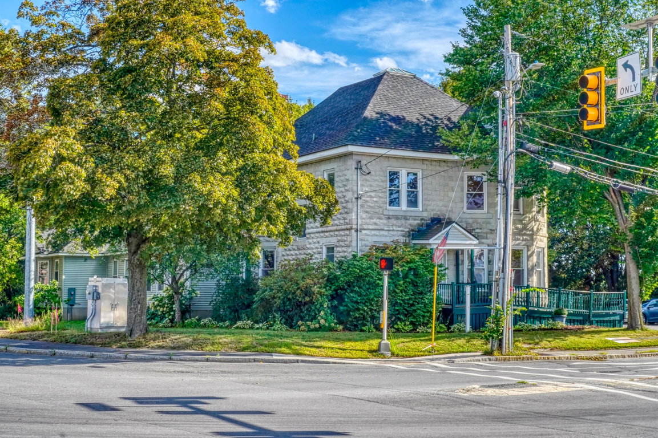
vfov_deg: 23.8
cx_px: 329
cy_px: 219
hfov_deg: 35.1
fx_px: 1041
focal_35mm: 57
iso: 640
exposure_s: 1/60
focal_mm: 38
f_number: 22
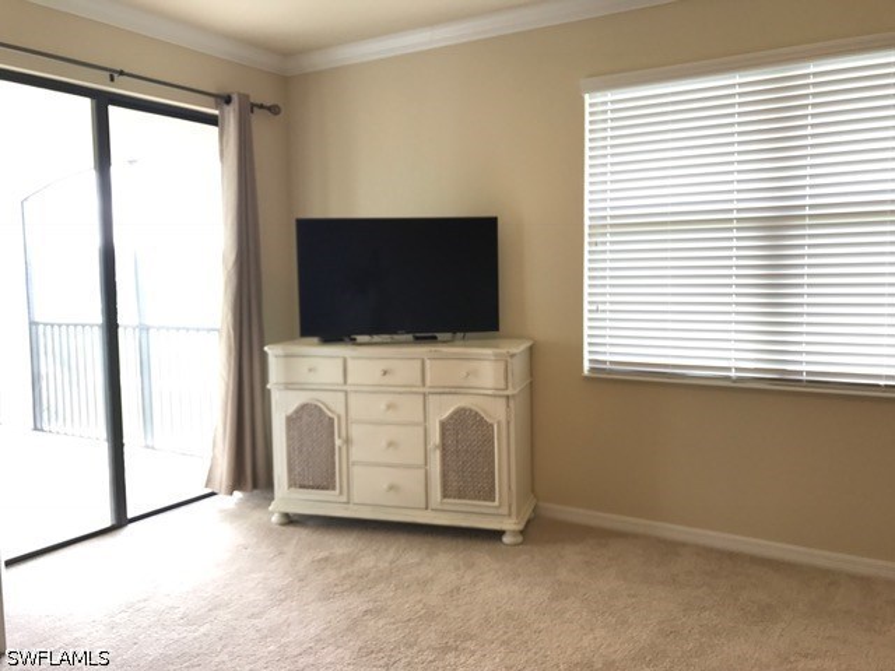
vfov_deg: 49.7
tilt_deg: -3.8
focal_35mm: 28
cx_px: 448
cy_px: 336
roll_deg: +1.8
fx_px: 724
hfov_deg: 63.4
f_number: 1.8
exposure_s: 1/30
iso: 25
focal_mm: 3.99
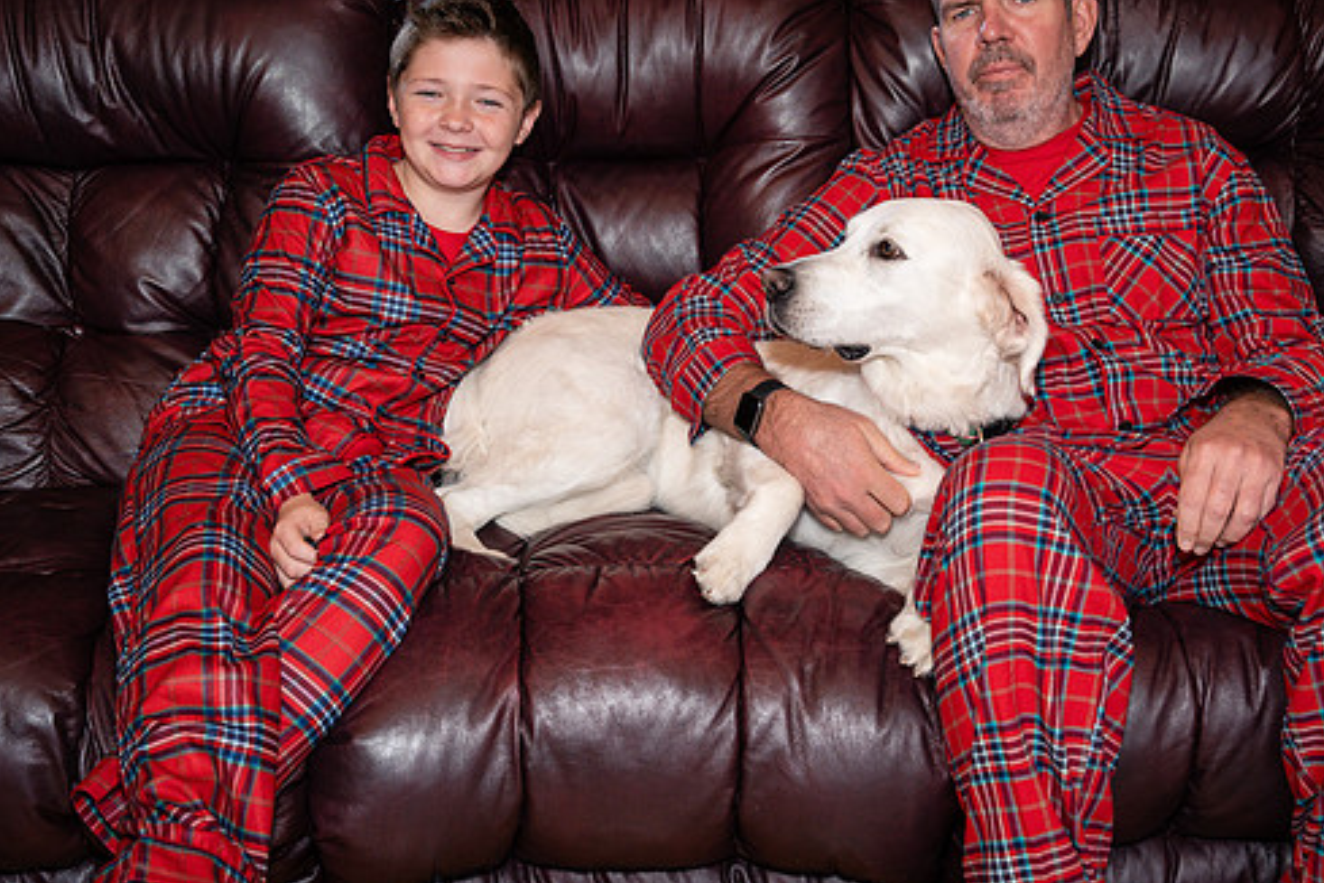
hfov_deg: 38.9
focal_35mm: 51
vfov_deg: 26.5
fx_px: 1876
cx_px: 696
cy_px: 386
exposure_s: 1/160
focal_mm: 43
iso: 500
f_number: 5
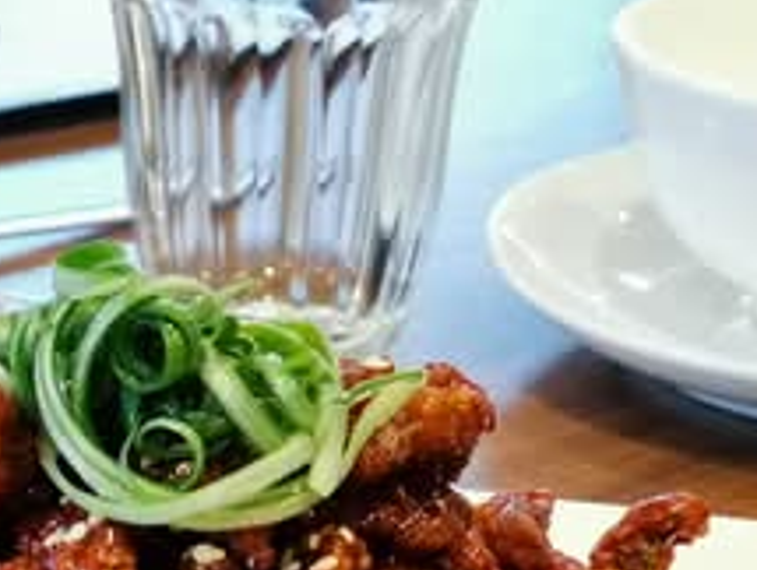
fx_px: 3220
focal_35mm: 147
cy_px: 760
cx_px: 74
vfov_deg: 9.9
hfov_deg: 13.3
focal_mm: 5.58
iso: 400
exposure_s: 1/50
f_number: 16
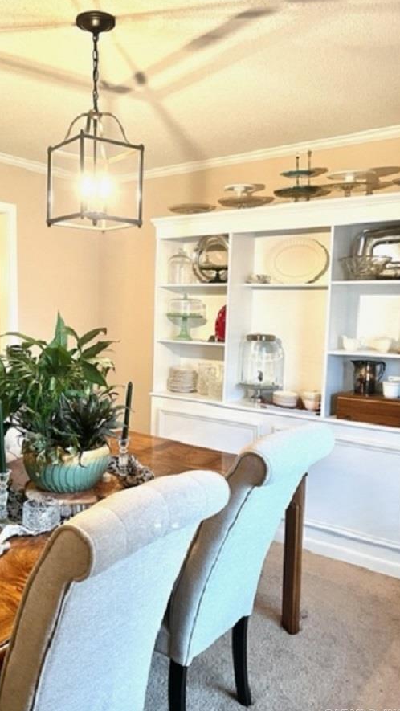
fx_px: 547
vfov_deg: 66.1
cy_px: 361
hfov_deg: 39.7
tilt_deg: -5.2
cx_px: 132
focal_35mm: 29
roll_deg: -1.1
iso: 250
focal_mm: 5.7
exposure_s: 1/60
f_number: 1.5
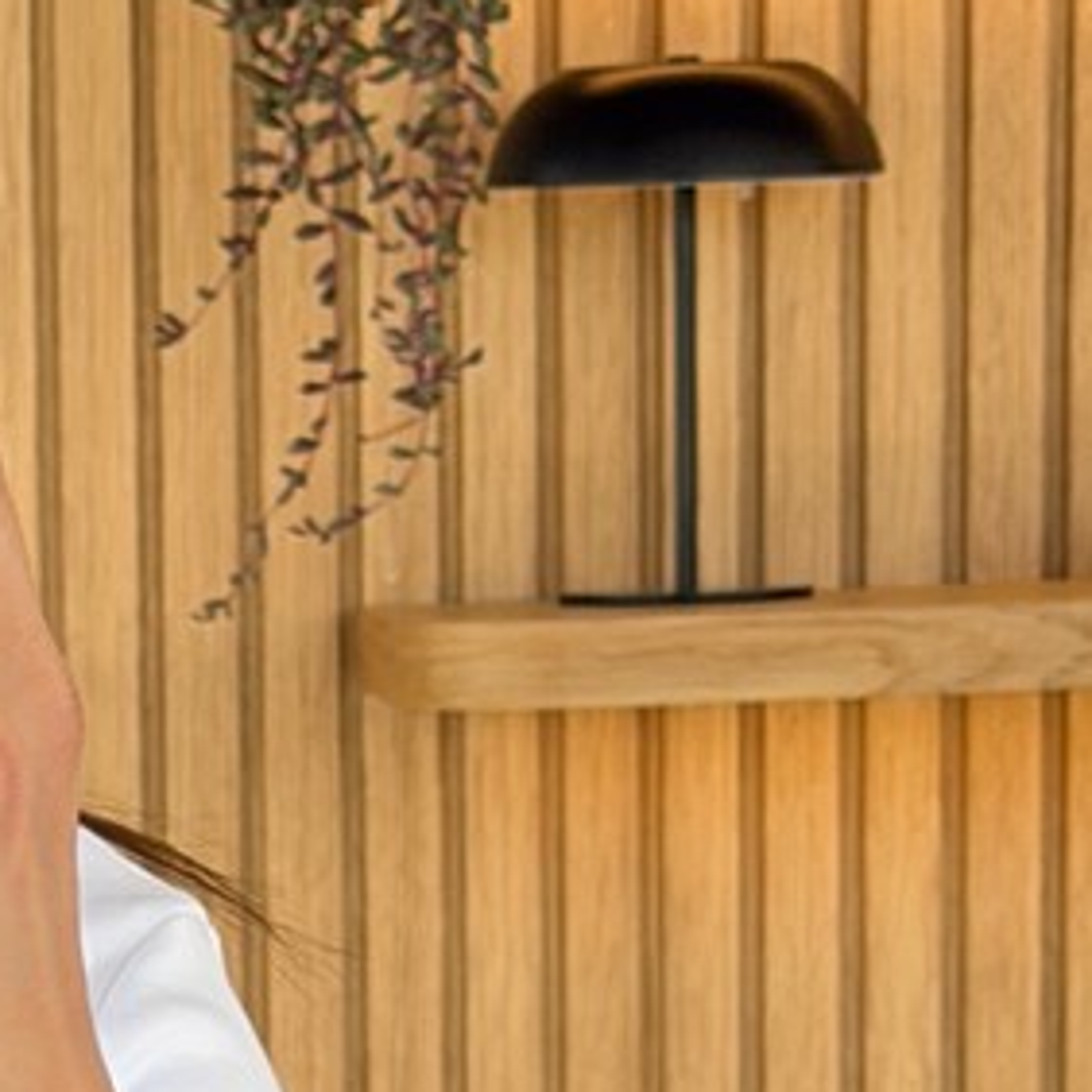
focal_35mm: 241
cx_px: -565
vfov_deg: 7.1
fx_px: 8601
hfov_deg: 7.1
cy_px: 1793
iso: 64
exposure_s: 1/273
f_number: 1.78
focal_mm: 6.76
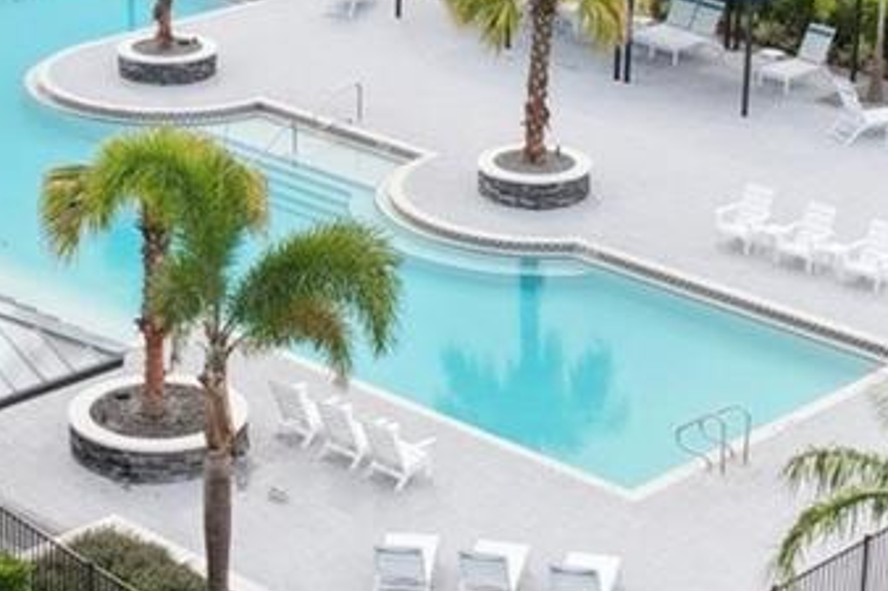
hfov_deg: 19.6
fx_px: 2564
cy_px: 184
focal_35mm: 104
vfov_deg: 13.1
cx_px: 331
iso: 130
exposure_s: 1/1600
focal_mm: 8.38
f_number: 2.8
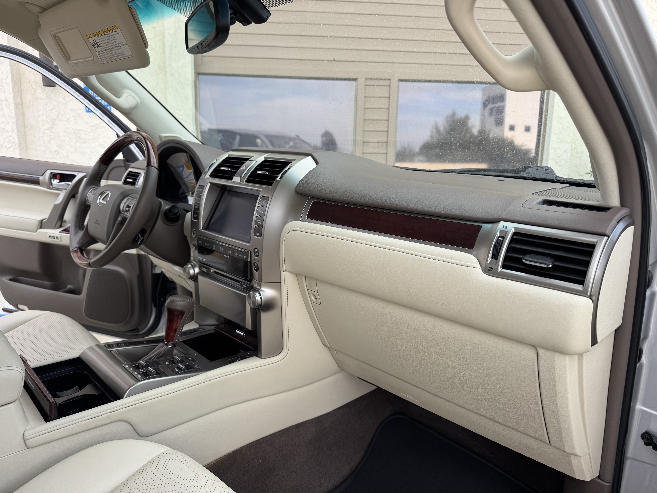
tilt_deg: -11.9
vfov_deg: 56.8
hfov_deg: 71.6
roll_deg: -1.2
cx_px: 328
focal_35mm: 24
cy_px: 246
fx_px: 456
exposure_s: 1/980
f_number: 1.78
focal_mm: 6.76
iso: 80
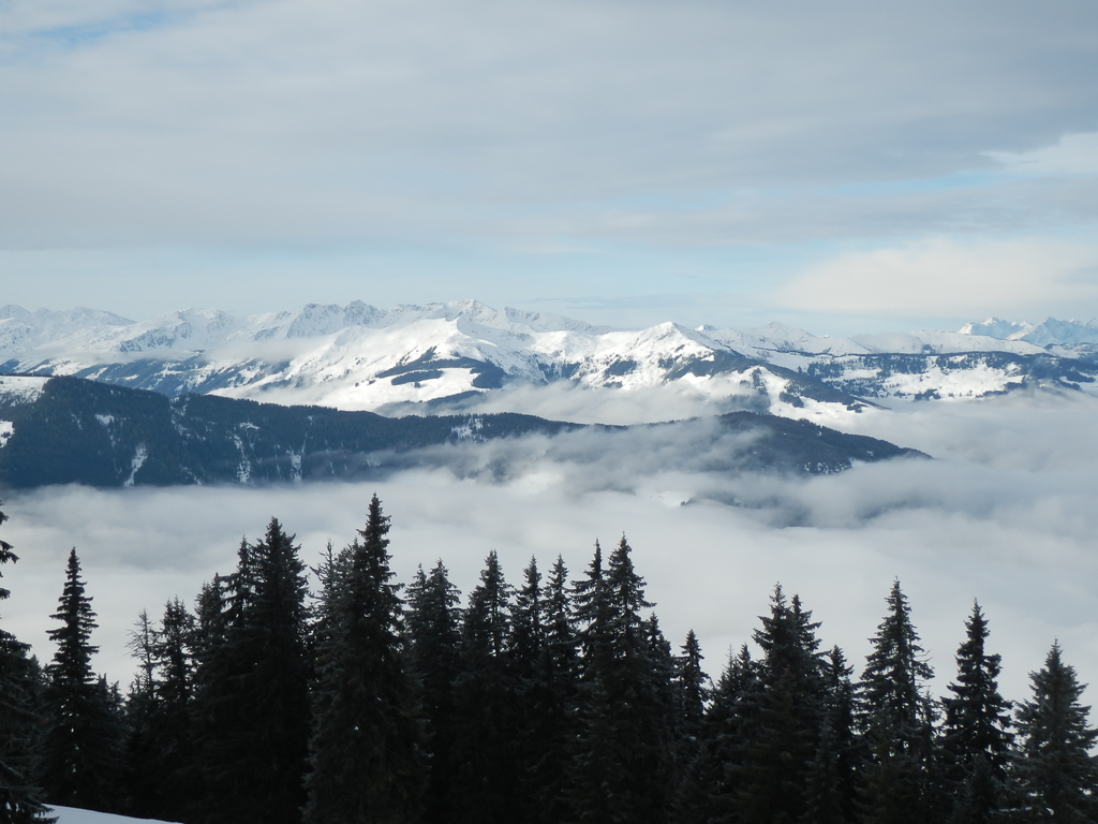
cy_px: 412
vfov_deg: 27.0
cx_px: 549
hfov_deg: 35.5
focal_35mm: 54
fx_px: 1713
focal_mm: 9.8
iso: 80
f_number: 4.1
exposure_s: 1/640
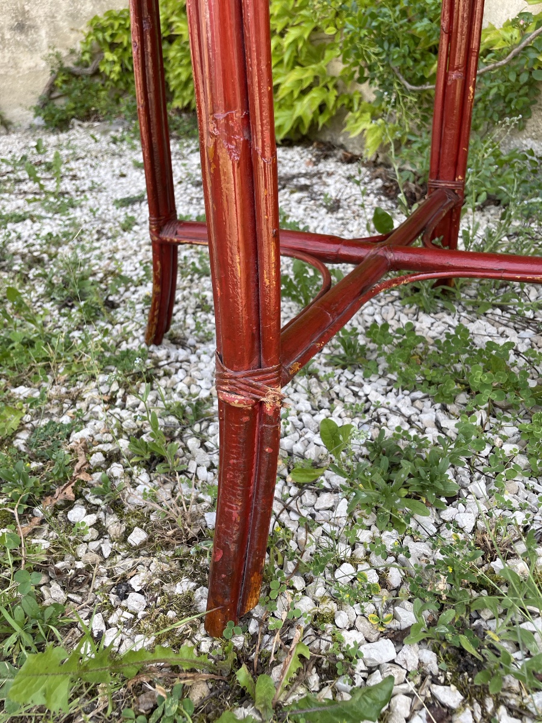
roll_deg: +3.8
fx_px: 543
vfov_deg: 67.3
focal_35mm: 26
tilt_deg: -26.0
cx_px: 271
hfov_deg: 53.1
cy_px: 362
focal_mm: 4.2
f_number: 1.6
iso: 32
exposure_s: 1/242
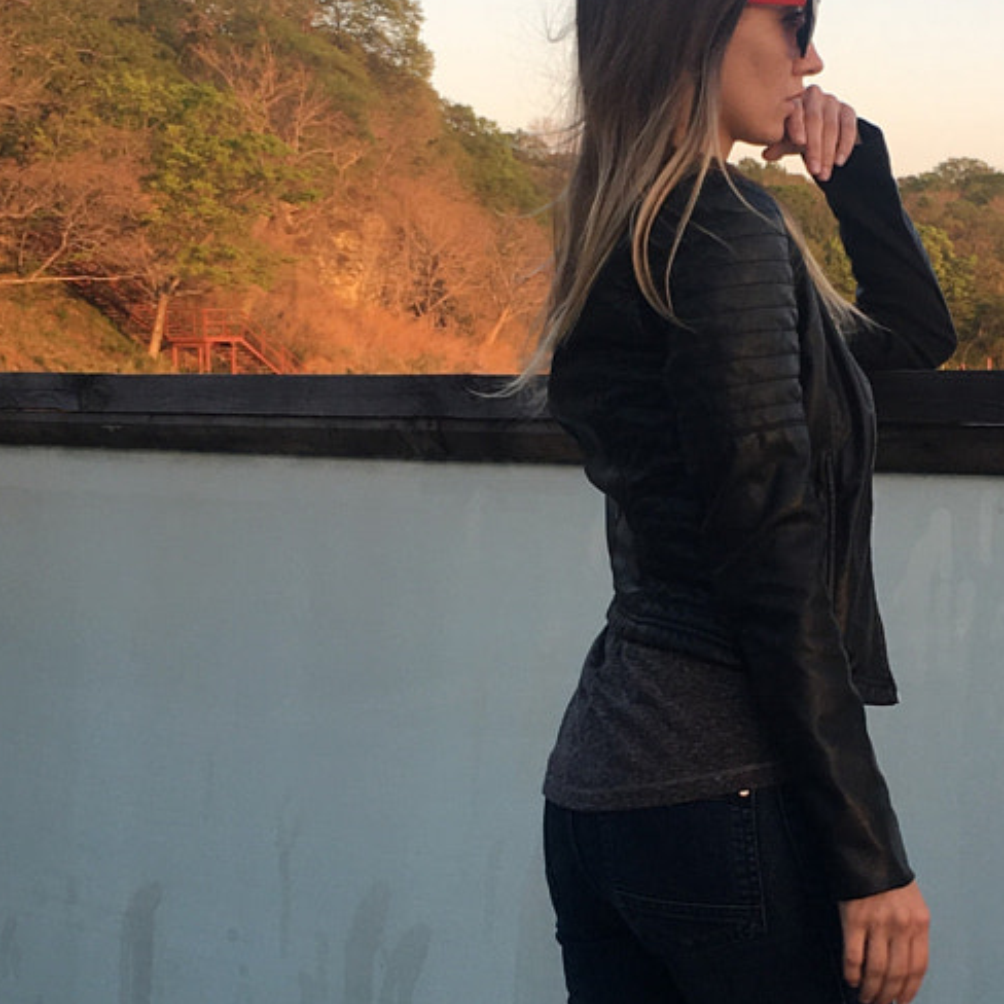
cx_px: 809
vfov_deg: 20.6
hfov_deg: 20.4
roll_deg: +0.8
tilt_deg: -4.6
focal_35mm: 84
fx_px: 2756
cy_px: 564
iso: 25
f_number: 2.2
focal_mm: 4.15
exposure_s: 1/156
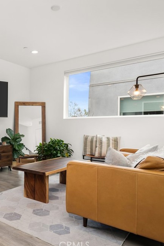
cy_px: 123
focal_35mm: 28
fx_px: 191
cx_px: 19
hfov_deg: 42.9
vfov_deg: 65.5
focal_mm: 18
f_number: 5.6
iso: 500
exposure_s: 1/60
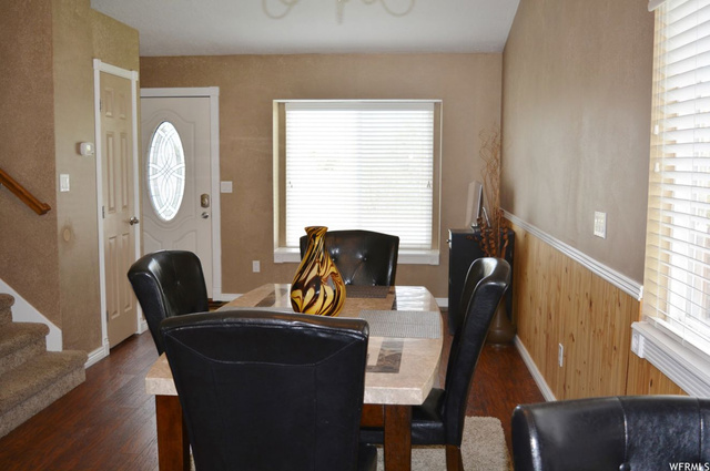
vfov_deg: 36.8
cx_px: 355
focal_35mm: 36
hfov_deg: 53.2
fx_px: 709
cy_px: 236
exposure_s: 1/125
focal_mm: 24
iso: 220
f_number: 4
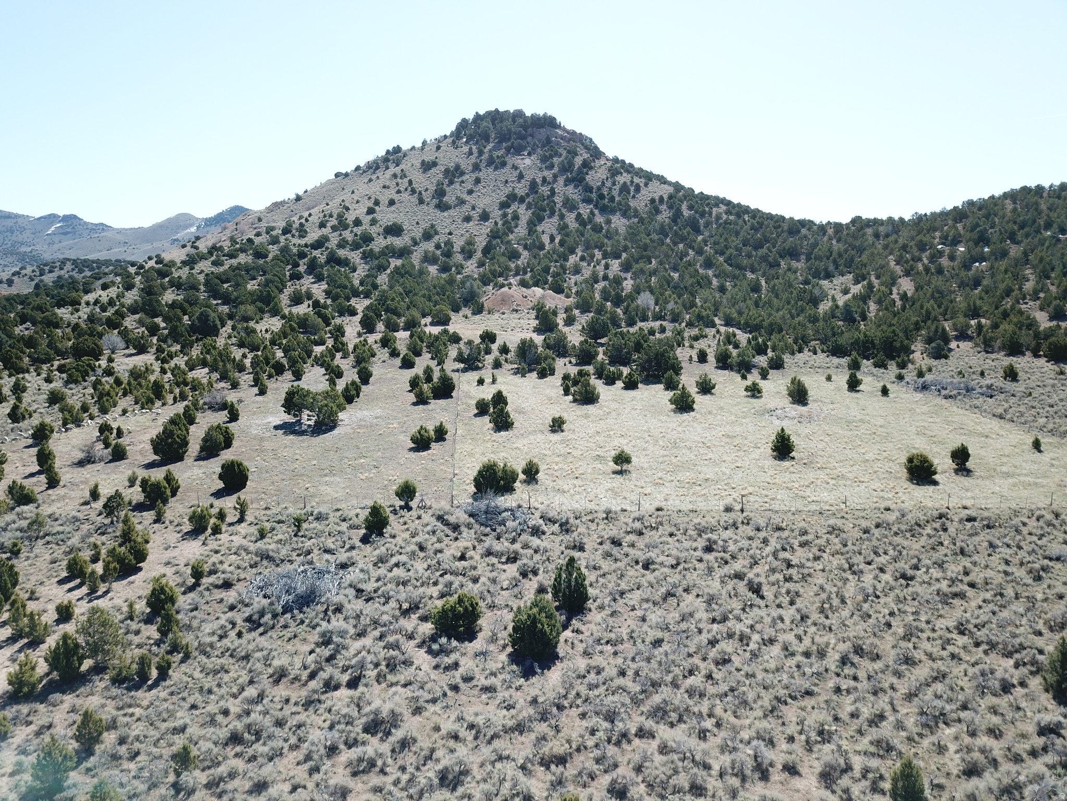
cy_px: 400
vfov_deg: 53.1
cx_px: 534
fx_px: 801
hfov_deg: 67.3
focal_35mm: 26
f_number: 2.2
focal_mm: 4.73
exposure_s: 1/672
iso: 100
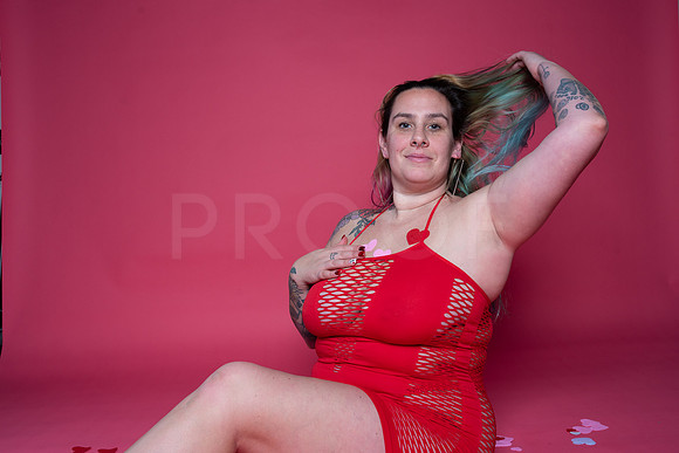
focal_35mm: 35
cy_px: 226
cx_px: 340
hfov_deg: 54.4
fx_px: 660
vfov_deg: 37.9
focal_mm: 35
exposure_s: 1/160
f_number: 8
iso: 100
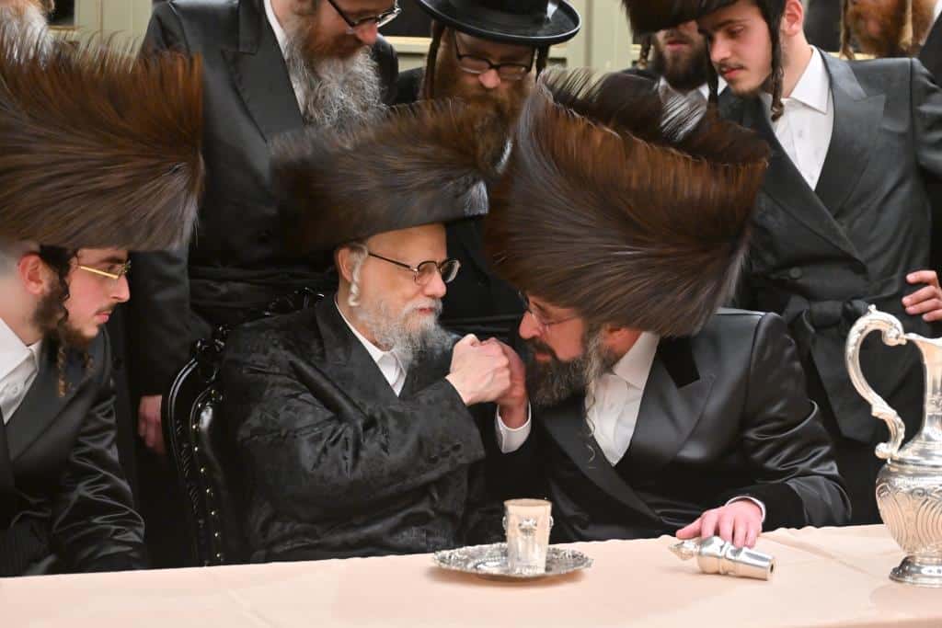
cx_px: 471
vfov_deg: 17.1
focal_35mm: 80
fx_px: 2093
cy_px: 314
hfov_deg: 25.4
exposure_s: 1/250
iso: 2000
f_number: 4
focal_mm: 80
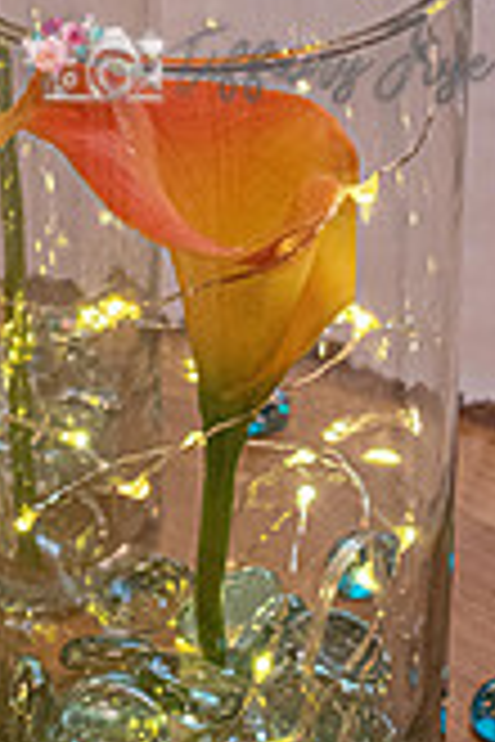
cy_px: 234
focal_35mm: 196
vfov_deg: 10.5
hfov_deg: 6.9
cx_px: -158
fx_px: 4042
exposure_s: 1/60
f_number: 5.3
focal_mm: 48
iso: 1000
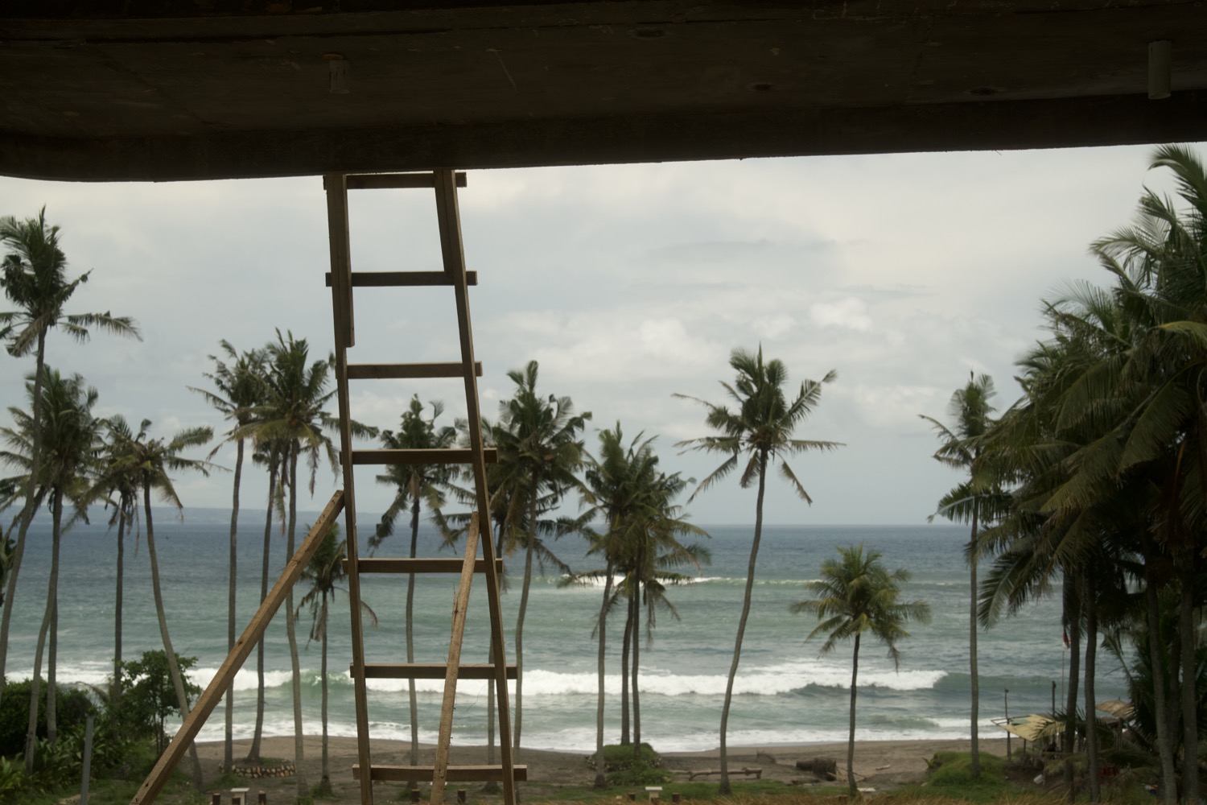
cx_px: 604
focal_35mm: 50
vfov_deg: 27.0
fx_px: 1676
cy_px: 402
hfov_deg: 39.6
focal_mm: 50
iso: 800
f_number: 8
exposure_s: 1/2500
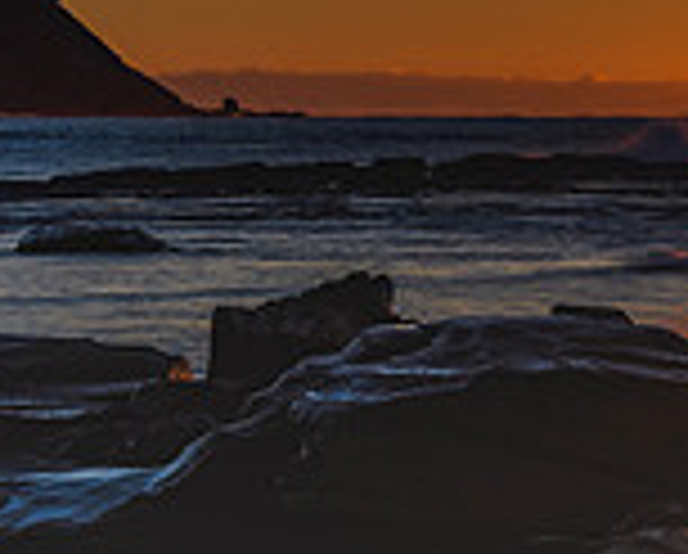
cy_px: 484
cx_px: 1268
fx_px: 4162
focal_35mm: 204
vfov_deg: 7.6
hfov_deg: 9.0
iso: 50
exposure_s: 1/2
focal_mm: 38
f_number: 9
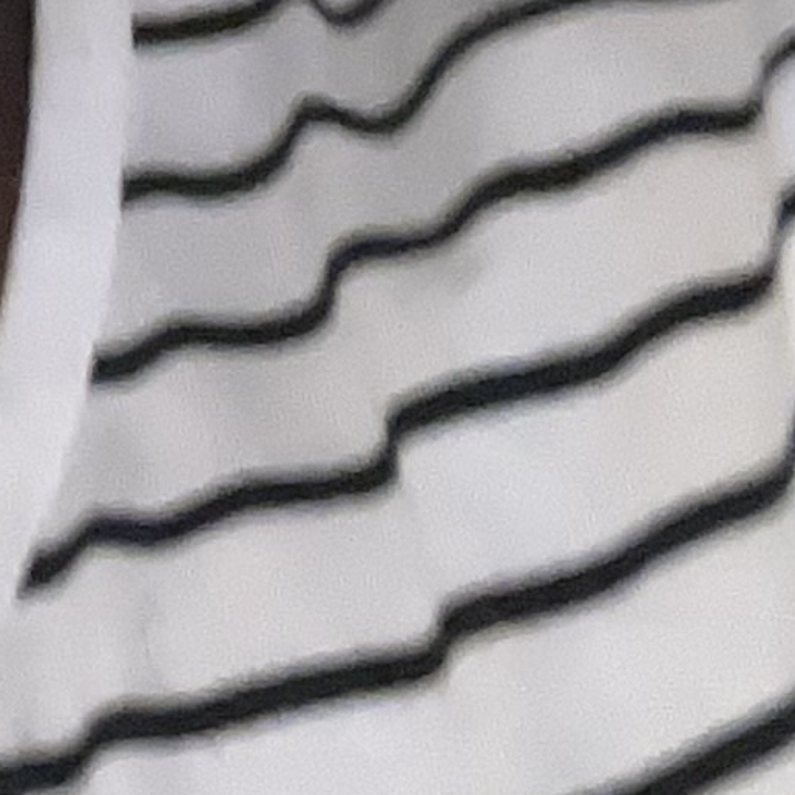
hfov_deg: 10.2
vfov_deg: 10.0
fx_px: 4131
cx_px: -726
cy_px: -900
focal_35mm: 159
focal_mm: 2.71
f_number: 2.2
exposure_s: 1/30
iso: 800
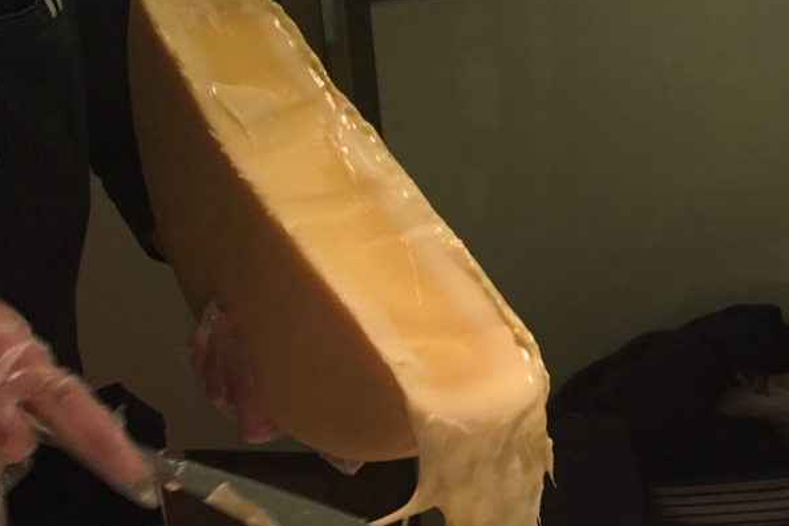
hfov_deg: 38.0
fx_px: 1140
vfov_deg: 25.4
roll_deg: +4.7
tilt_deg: -12.4
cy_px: 440
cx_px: 482
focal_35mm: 52
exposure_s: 1/24
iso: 250
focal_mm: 4.15
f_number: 2.2
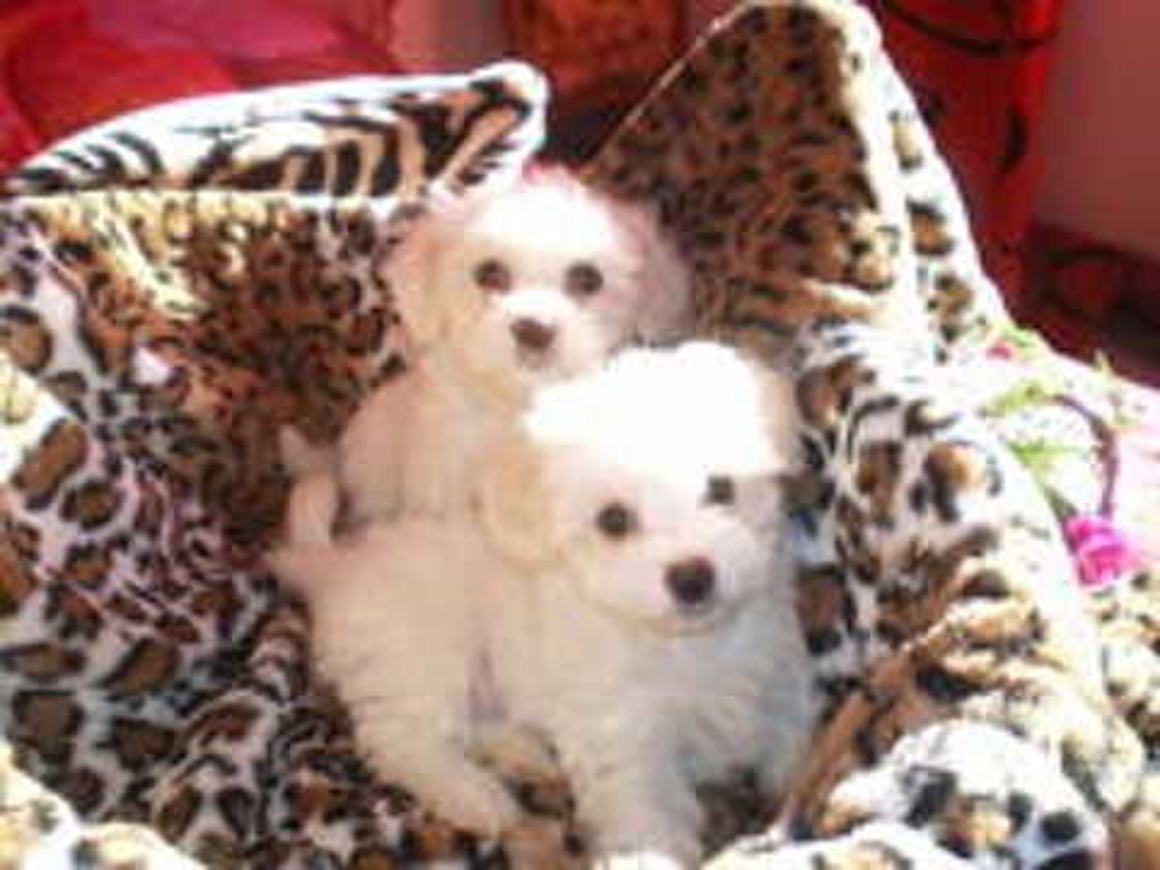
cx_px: 580
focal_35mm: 36
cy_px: 435
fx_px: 1206
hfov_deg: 51.4
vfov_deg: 39.7
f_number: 3.1
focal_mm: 6.3
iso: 250
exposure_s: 1/50
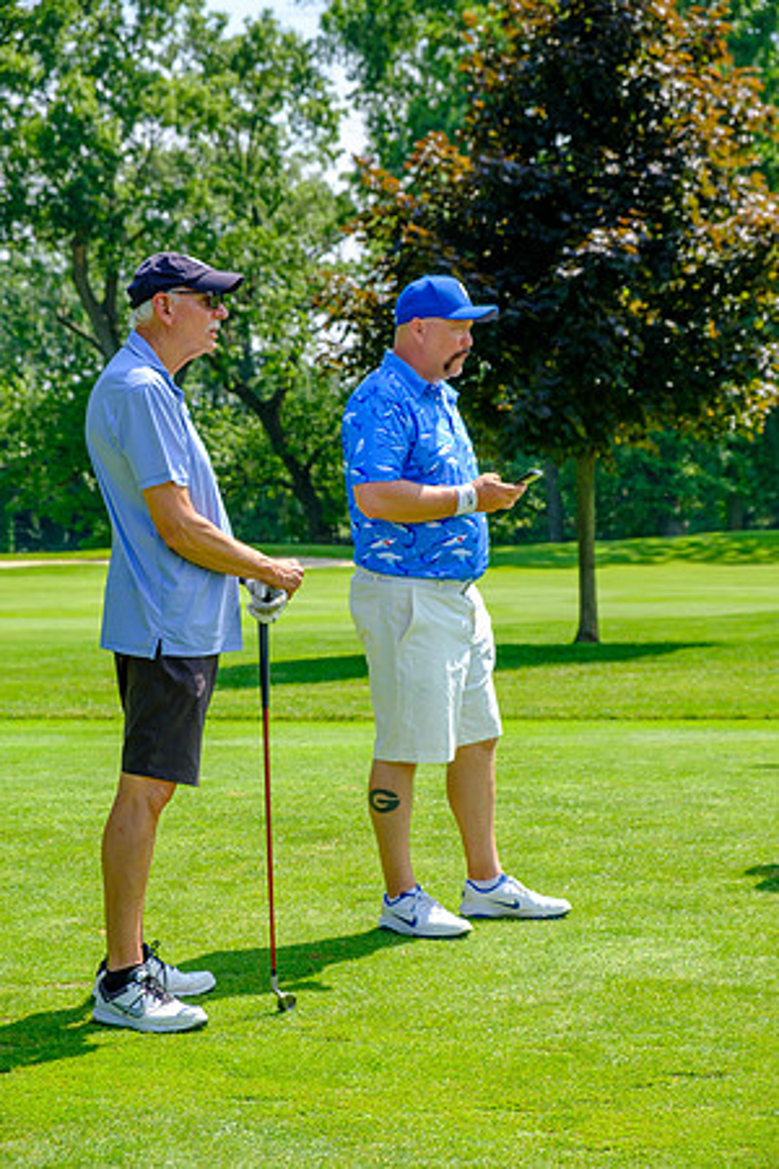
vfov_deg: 24.5
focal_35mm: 83
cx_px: 390
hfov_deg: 16.5
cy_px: 584
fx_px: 2694
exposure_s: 1/320
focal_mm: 55
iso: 200
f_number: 5.6
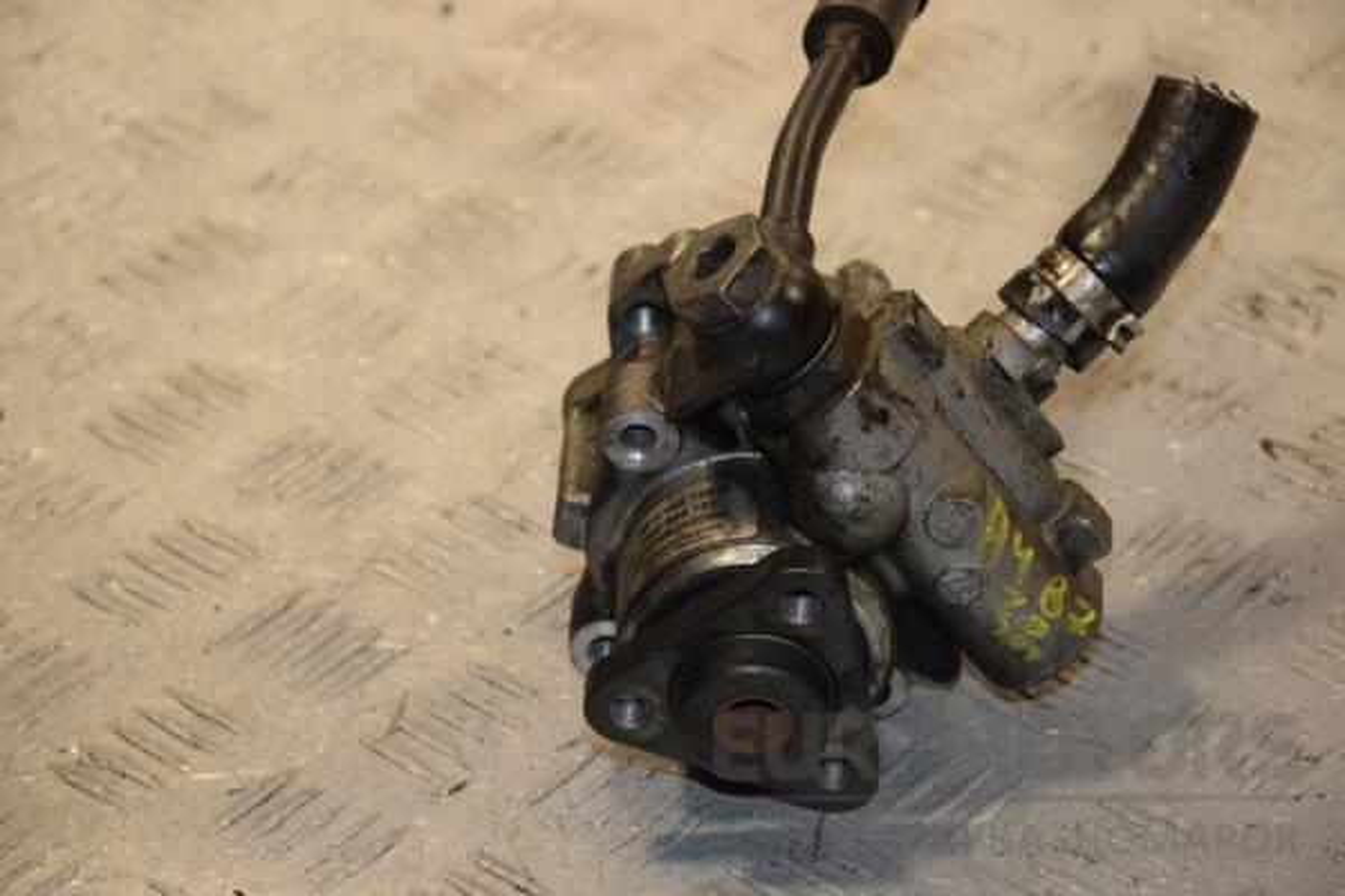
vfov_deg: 9.3
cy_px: 448
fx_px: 5492
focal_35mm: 147
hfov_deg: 14.0
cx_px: 672
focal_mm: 98
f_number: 7.1
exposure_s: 1/200
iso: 800
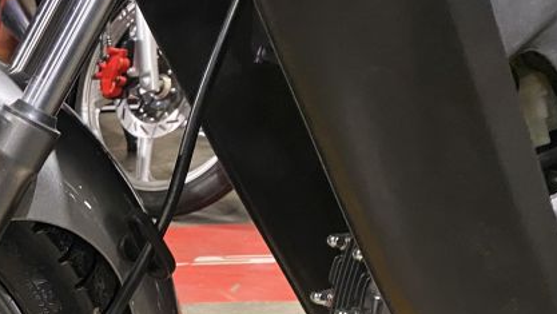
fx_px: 1064
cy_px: 360
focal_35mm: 72
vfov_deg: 16.2
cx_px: -119
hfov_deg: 26.1
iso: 320
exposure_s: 1/50
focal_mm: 4.25
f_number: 1.8
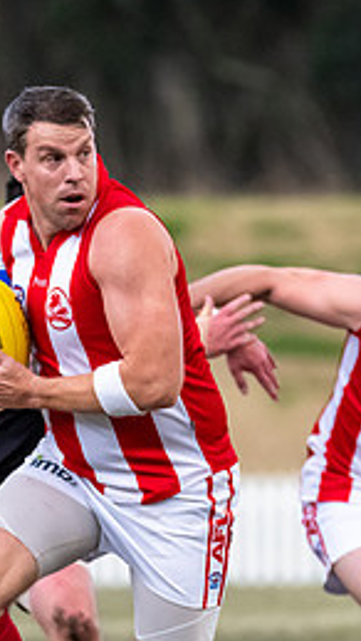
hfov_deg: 1.0
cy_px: 469
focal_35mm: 1163
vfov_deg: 1.9
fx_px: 19759
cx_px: 82
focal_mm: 420
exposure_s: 1/1600
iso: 4000
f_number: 6
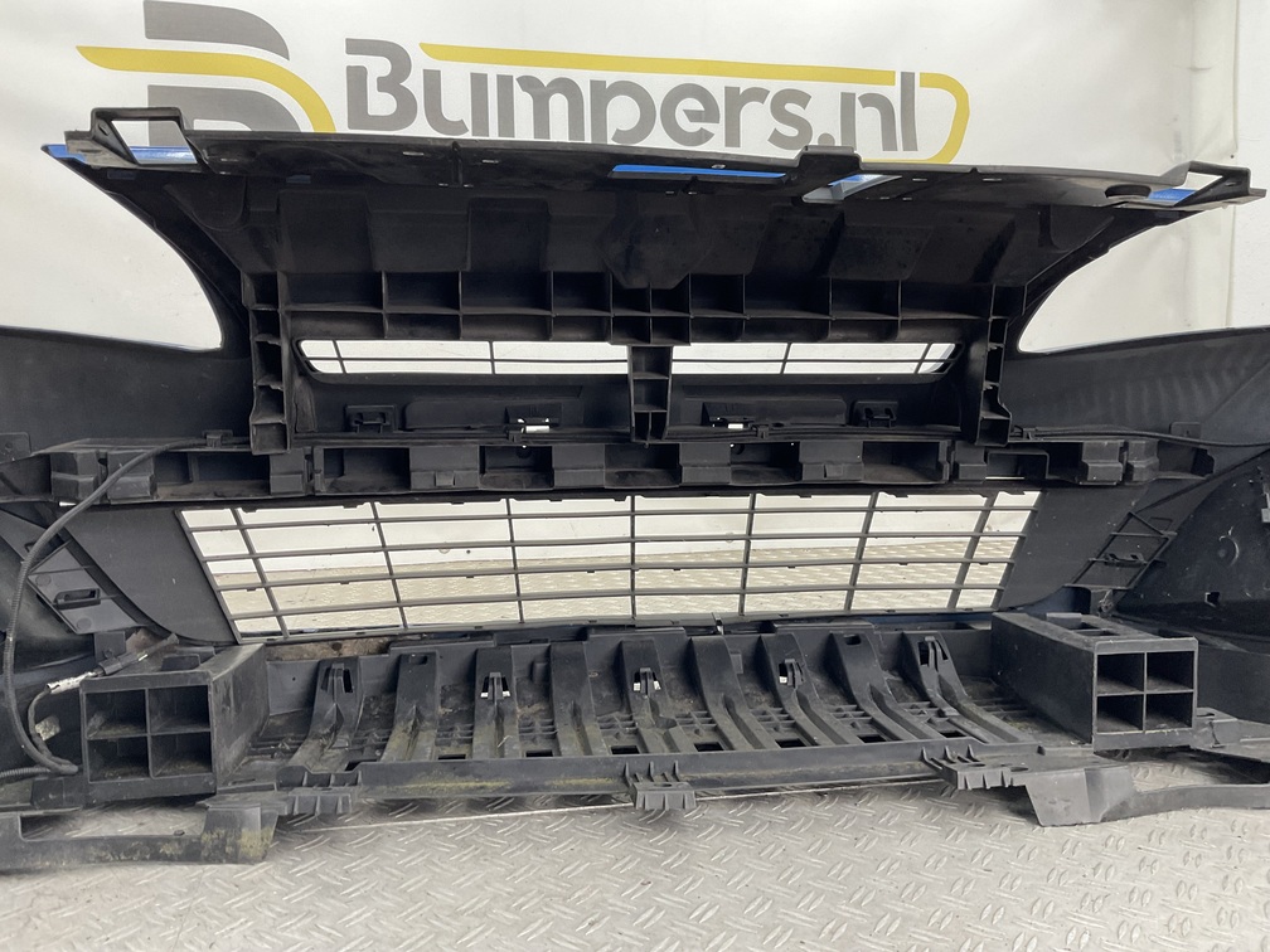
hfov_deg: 61.7
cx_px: 635
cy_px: 476
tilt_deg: -6.9
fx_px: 1064
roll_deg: -1.3
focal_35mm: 29
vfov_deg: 48.2
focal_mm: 3
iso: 50
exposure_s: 1/100
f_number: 1.8
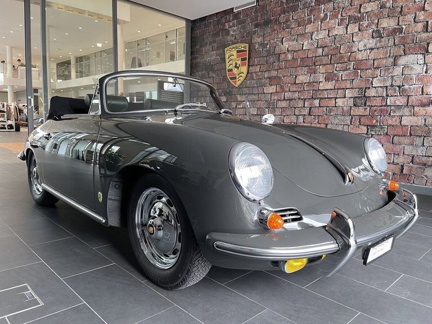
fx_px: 312
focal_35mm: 25
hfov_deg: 69.4
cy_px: 162
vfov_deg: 54.9
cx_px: 216
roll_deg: -1.9
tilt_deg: -8.2
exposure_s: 1/50
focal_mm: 5.1
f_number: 1.6
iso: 100
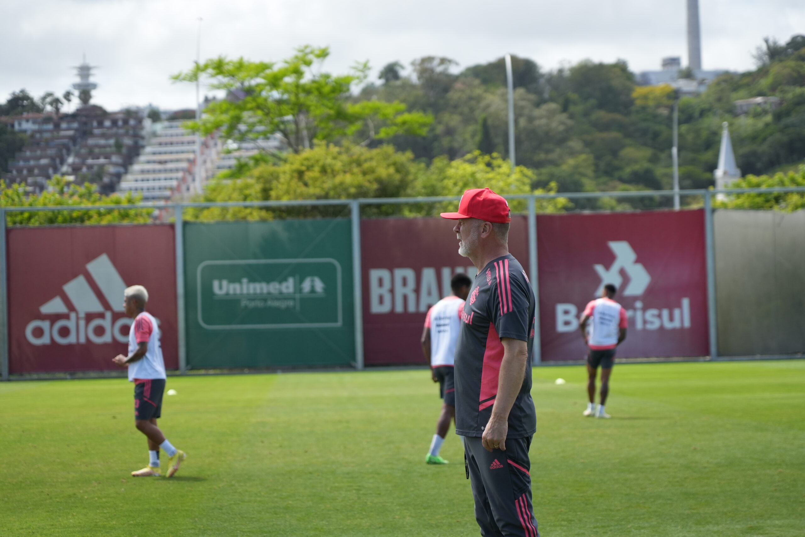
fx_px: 2348
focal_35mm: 105
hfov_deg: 19.5
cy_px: 268
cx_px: 402
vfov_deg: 13.0
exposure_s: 1/8000
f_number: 4
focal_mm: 105
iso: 1000
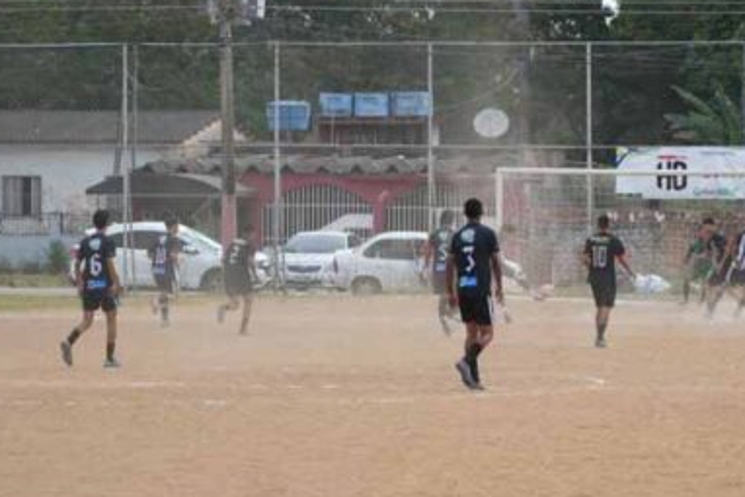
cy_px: 349
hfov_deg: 9.7
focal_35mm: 211
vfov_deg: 6.5
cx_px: 476
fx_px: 4368
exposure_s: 1/200
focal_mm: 105
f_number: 4
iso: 125
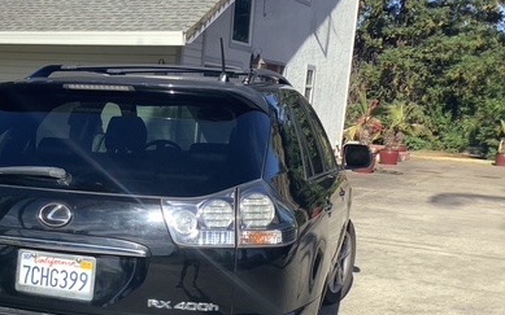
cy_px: 275
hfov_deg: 36.5
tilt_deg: -13.7
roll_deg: -2.4
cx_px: 117
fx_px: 743
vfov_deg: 23.4
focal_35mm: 54
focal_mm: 3.3
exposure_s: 1/1031
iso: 25
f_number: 2.4
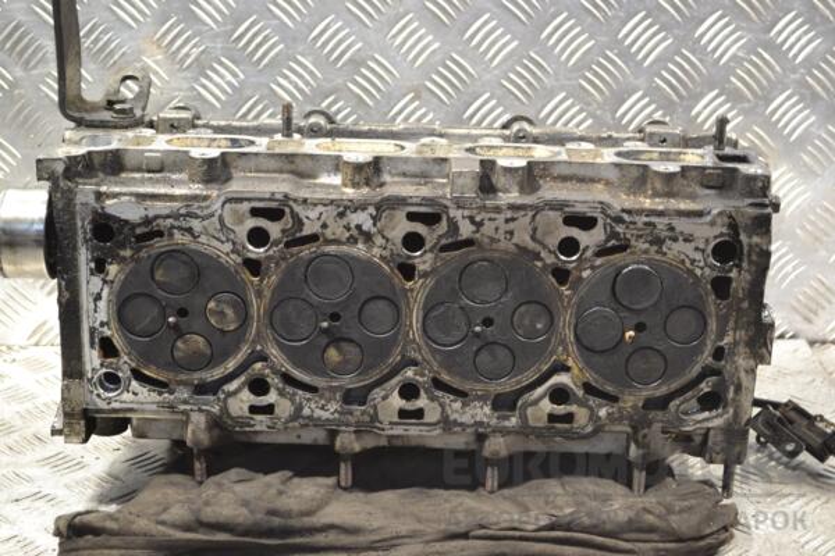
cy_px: 278
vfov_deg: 20.6
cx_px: 418
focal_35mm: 66
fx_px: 1531
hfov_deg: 30.5
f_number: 5.3
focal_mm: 44
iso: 720
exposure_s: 1/30
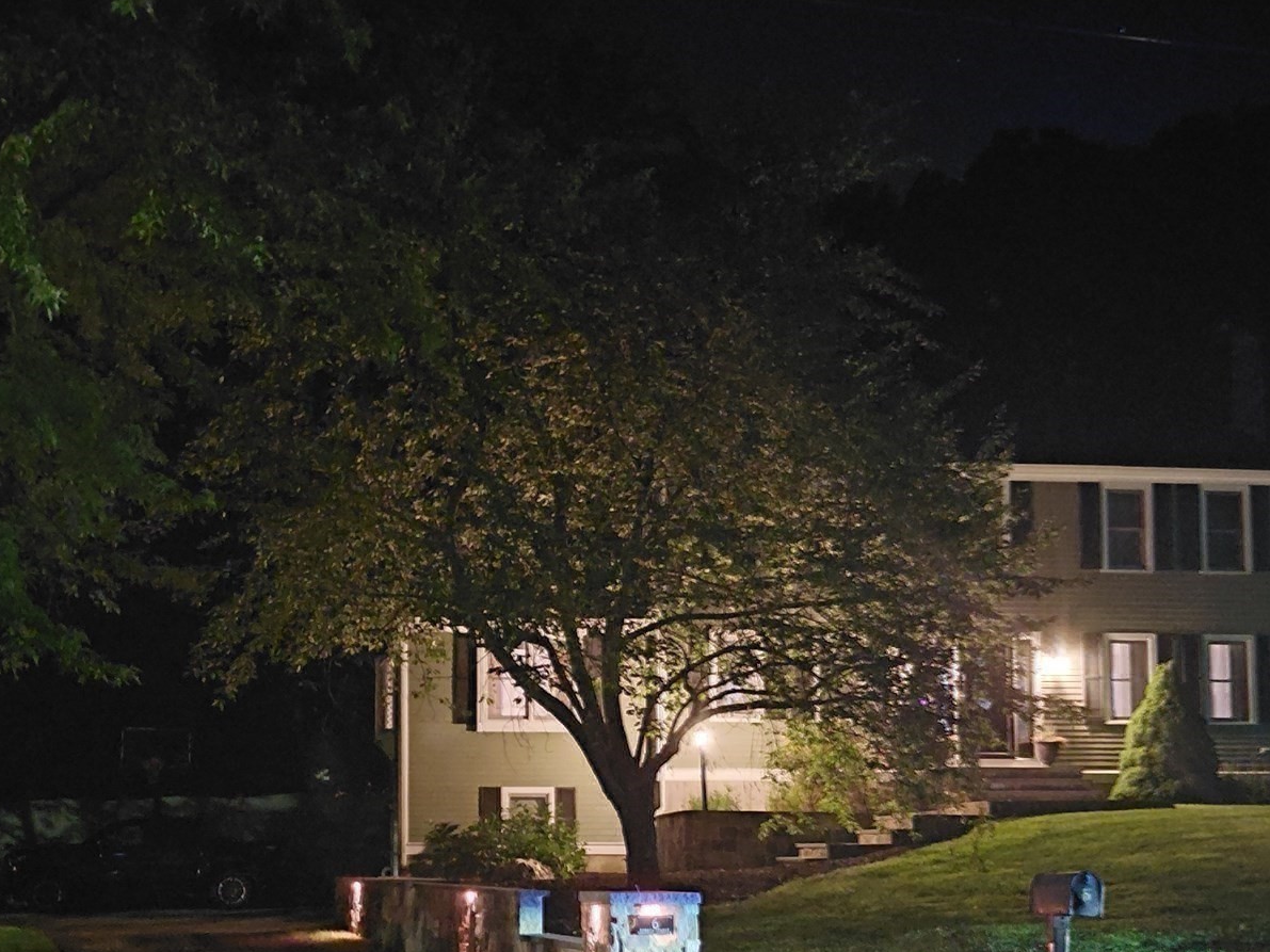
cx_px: 537
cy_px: 725
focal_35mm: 43
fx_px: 1577
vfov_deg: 32.9
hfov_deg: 43.7
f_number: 1.8
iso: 2000
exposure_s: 1/4
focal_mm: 4.69
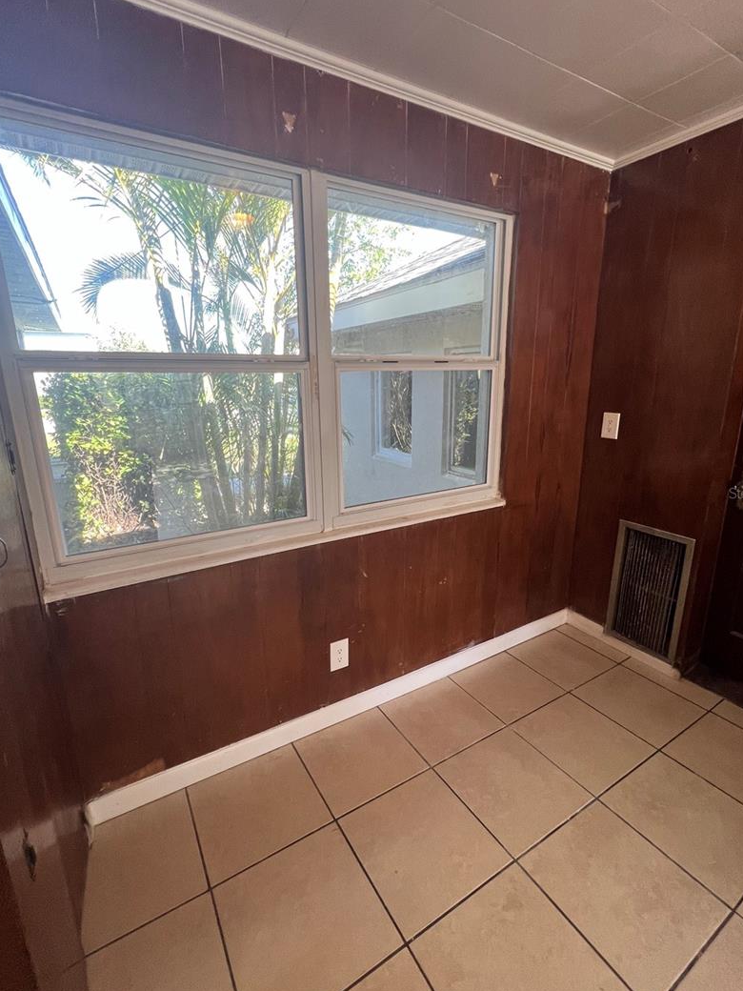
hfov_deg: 81.7
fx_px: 429
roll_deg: +0.0
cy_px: 493
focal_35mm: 15
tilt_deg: -13.5
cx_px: 368
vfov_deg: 98.2
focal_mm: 1.57
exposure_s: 1/120
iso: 125
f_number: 1.8
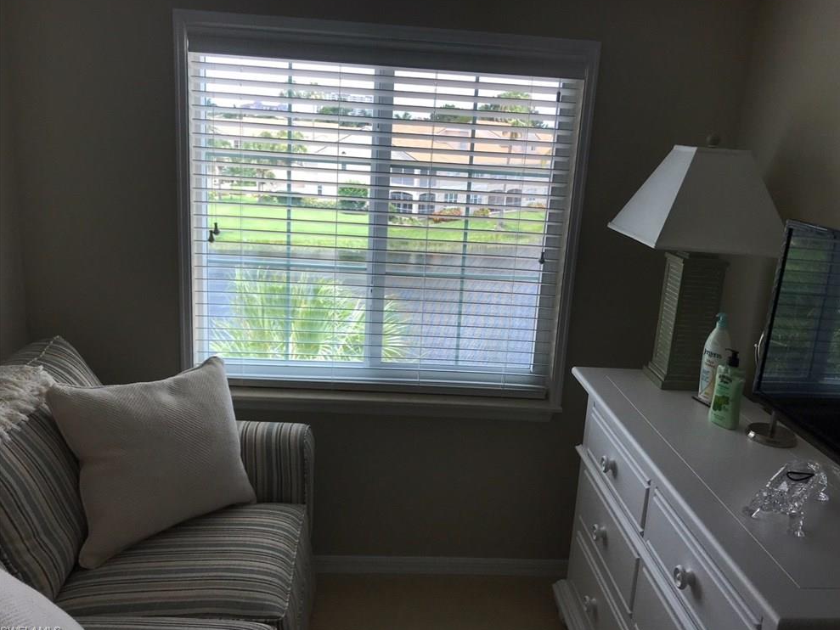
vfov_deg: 48.2
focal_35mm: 29
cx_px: 433
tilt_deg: -12.9
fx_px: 704
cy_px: 313
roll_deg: -3.2
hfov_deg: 61.6
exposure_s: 1/153
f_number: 1.8
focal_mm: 3.99
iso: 20
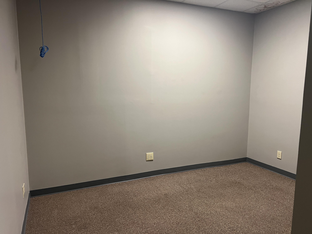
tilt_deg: -7.9
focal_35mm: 26
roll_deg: +0.4
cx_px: 156
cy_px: 117
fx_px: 234
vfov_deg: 53.1
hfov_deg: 67.3
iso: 200
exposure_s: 1/60
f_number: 1.5
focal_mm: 5.7
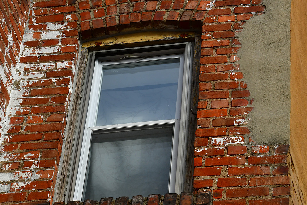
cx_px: 154
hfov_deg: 11.7
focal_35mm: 176
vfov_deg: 7.8
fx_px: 1501
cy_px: 62
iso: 250
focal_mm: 78
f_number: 16
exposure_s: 1/125
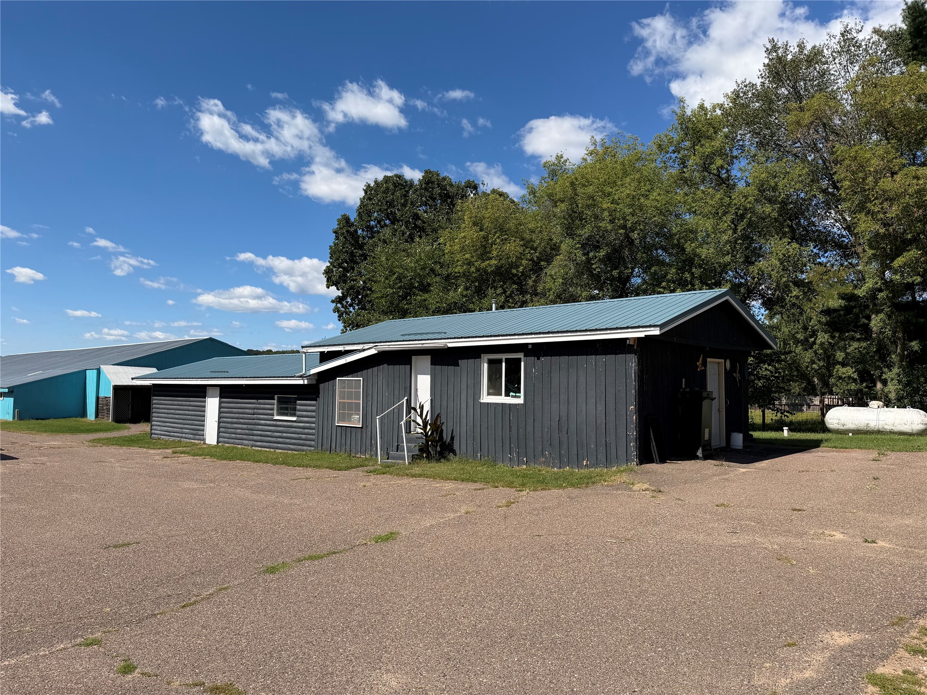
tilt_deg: +3.7
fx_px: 643
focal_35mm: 24
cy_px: 348
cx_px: 464
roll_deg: -0.4
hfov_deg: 71.6
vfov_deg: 56.8
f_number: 1.78
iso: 80
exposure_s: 1/5319
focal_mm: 6.76
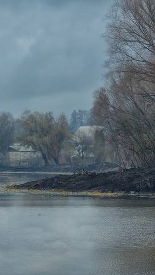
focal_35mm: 271
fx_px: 1979
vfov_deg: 8.0
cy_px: 138
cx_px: 31
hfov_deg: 4.5
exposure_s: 1/125
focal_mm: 33
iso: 100
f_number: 4.6
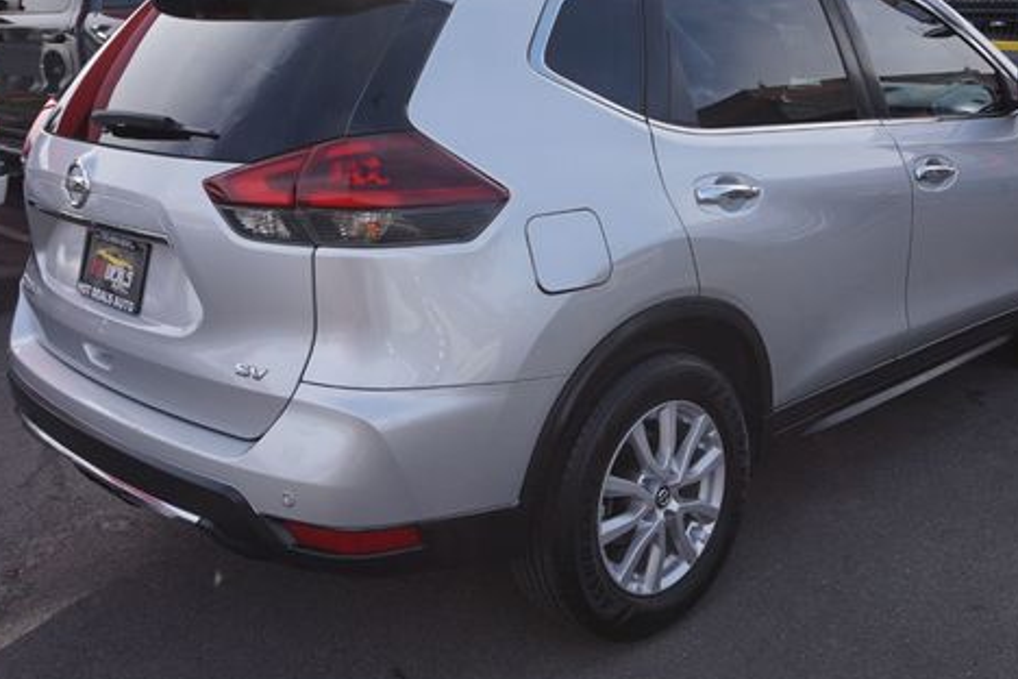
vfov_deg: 32.5
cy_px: 270
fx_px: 1159
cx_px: 561
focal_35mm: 41
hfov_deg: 47.3
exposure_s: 1/160
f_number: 6.3
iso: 100
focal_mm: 20
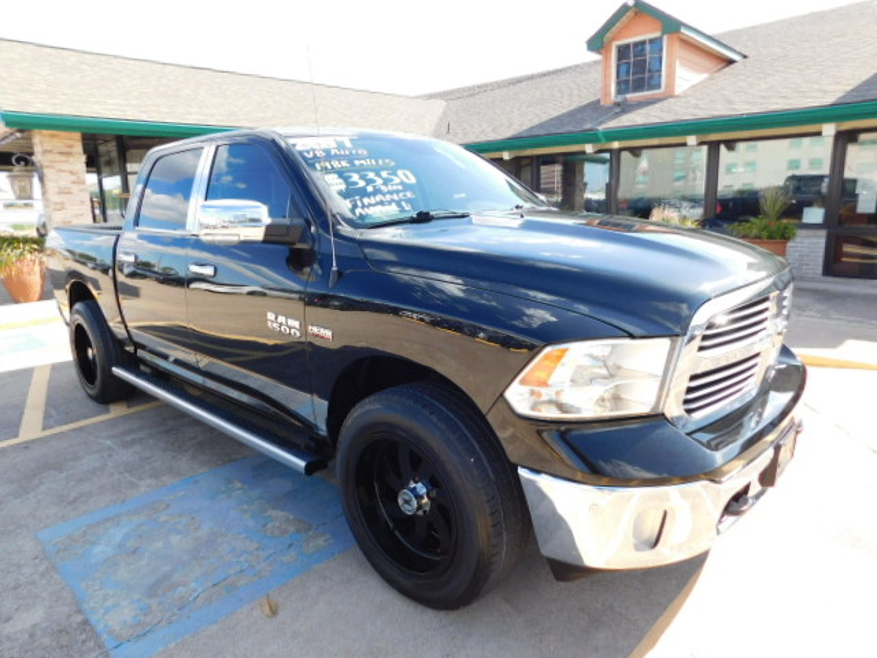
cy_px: 329
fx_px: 583
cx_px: 438
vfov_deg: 58.9
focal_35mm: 23
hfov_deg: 73.9
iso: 125
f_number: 3
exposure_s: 1/400
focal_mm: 4
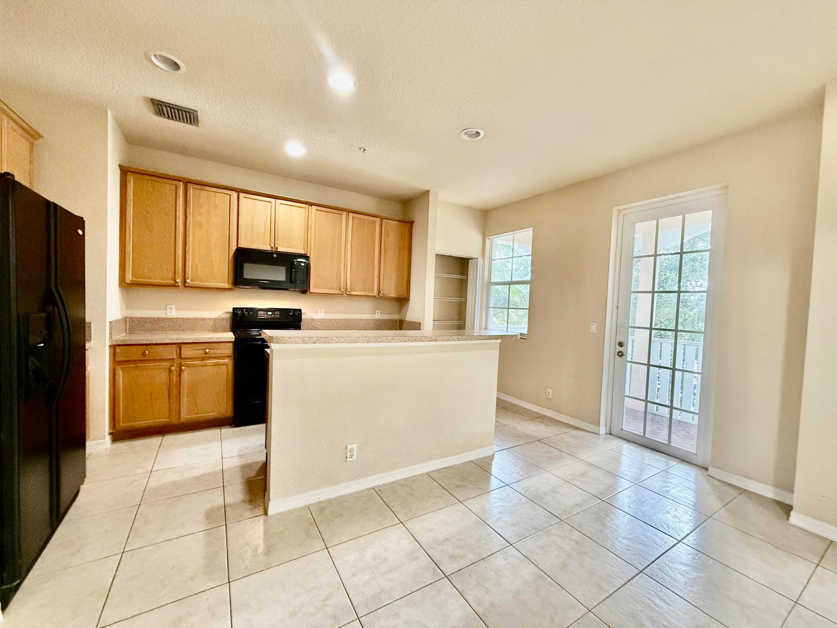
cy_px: 314
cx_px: 418
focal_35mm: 14
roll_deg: -2.3
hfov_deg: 102.1
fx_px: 339
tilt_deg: -1.7
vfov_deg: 85.7
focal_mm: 2.22
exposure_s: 1/120
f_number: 2.2
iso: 640
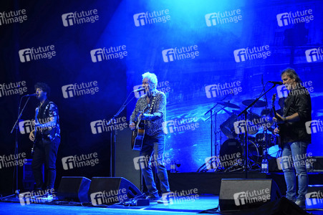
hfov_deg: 22.4
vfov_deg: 15.0
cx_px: 162
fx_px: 816
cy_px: 108
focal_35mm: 91
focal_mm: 91
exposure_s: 1/100
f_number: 5.6
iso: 1600
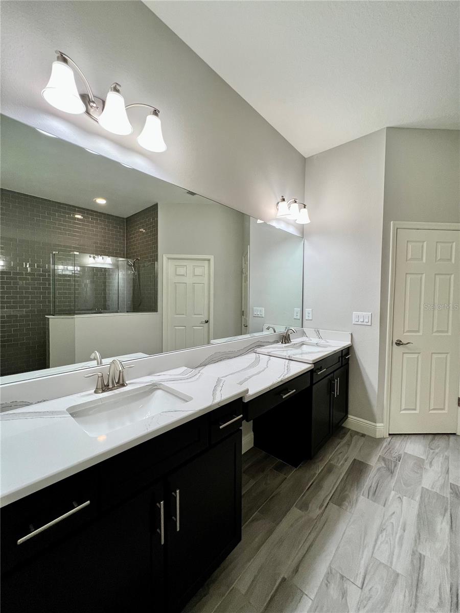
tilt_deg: -2.8
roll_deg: -1.0
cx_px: 230
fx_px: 230
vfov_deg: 106.2
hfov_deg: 89.9
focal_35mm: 13
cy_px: 306
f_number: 1.8
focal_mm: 1.57
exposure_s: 1/120
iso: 100
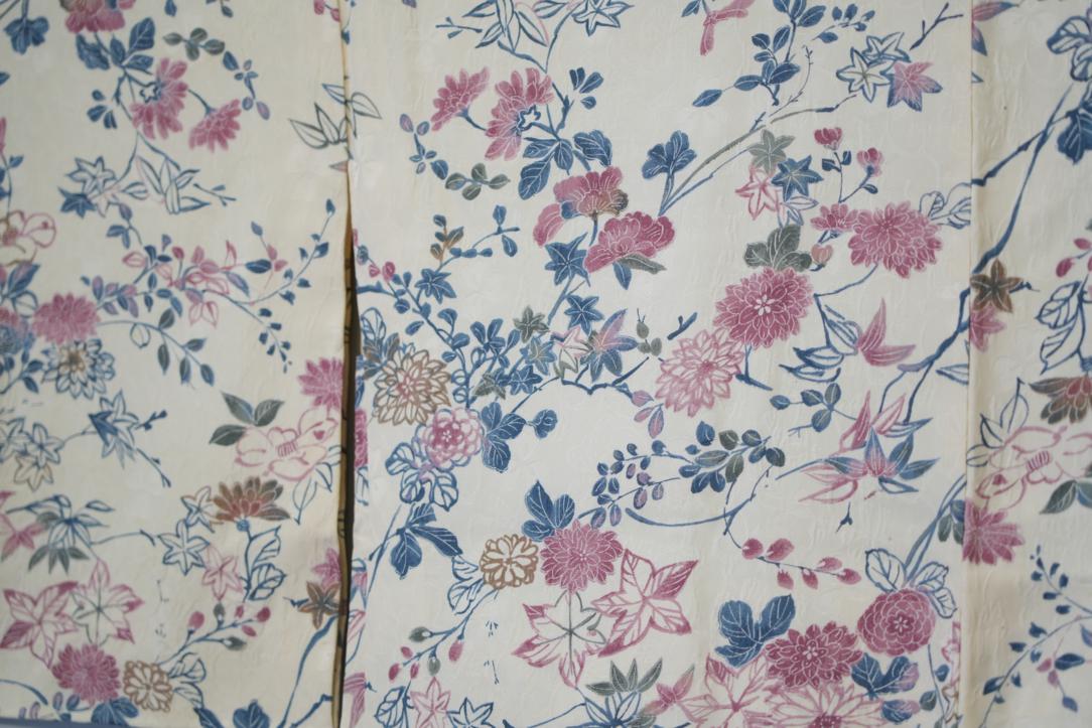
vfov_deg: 13.0
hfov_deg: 19.5
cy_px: 364
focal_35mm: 105
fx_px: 3185
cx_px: 546
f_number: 4
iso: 800
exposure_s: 1/125
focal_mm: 105
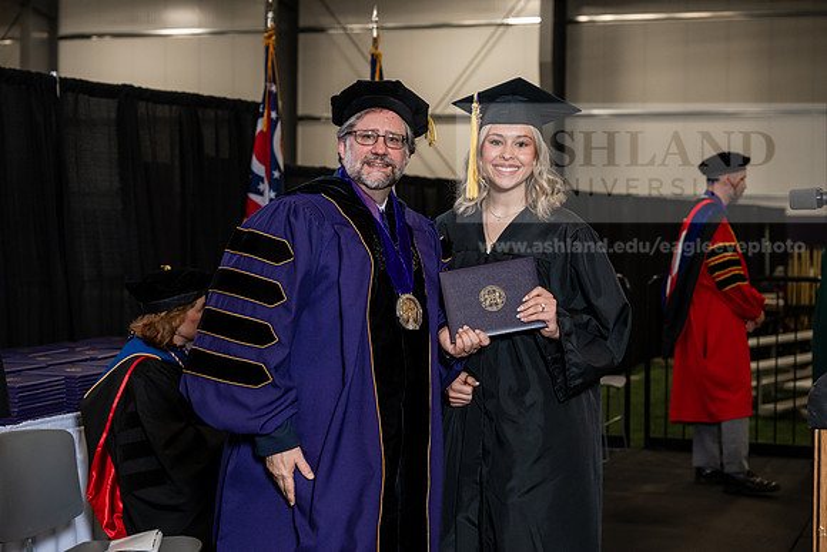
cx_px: 414
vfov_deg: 19.5
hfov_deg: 28.8
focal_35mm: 70
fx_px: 1608
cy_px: 276
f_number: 5
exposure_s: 1/200
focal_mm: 70
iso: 1250
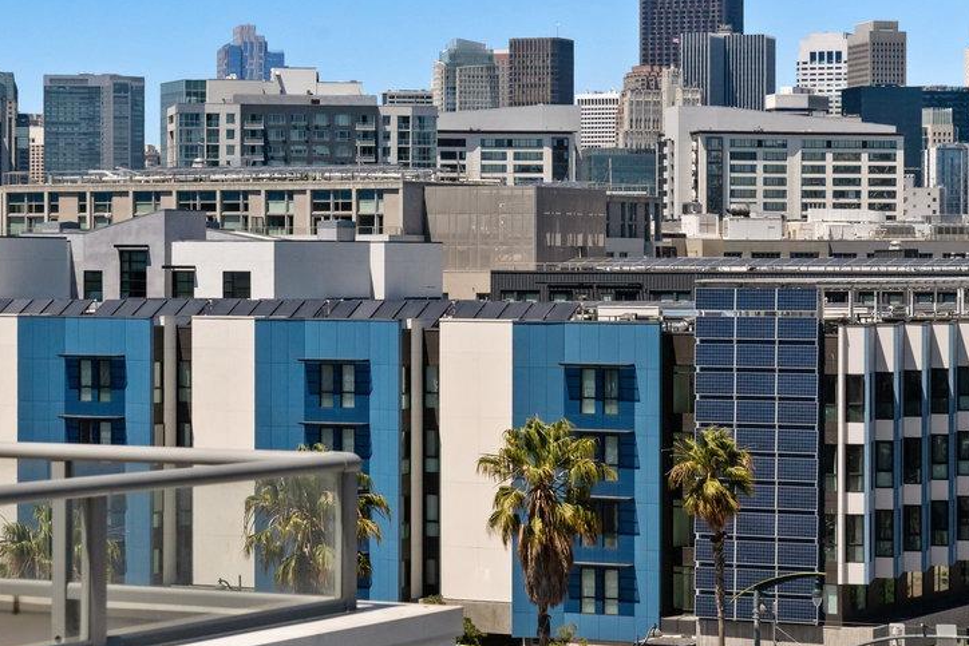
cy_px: 144
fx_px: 3123
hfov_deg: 17.6
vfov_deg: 11.8
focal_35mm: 116
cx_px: 580
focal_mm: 70
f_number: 9
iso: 800
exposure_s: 1/5000
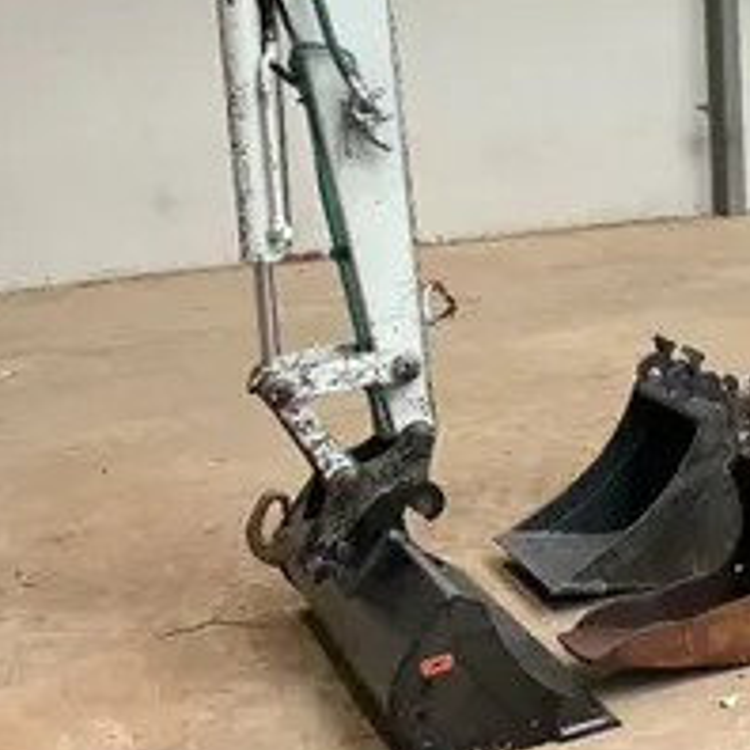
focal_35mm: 62
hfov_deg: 25.2
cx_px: 875
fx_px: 1520
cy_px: 155
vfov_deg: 27.2
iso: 125
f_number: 1.8
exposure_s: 1/60
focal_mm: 3
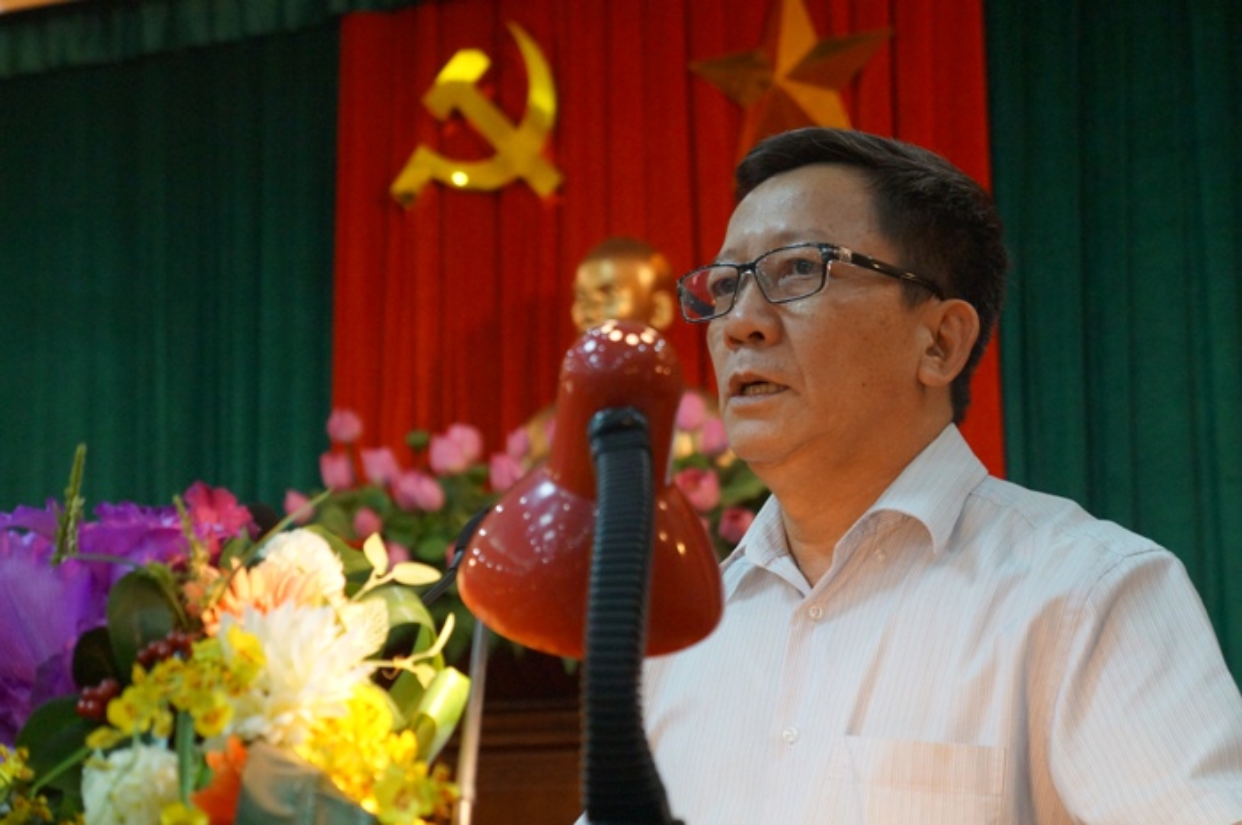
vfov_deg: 16.5
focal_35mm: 82
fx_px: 2843
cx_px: 621
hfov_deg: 24.6
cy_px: 412
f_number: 5.6
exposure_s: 1/100
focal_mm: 55
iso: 3200
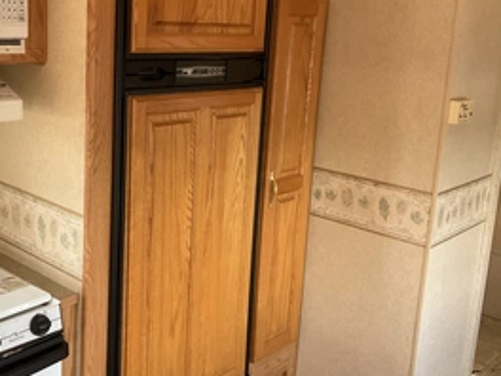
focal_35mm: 44
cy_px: 152
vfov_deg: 32.8
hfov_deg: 42.4
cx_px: 171
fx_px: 637
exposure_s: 1/112
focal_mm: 3
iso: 64
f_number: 1.8
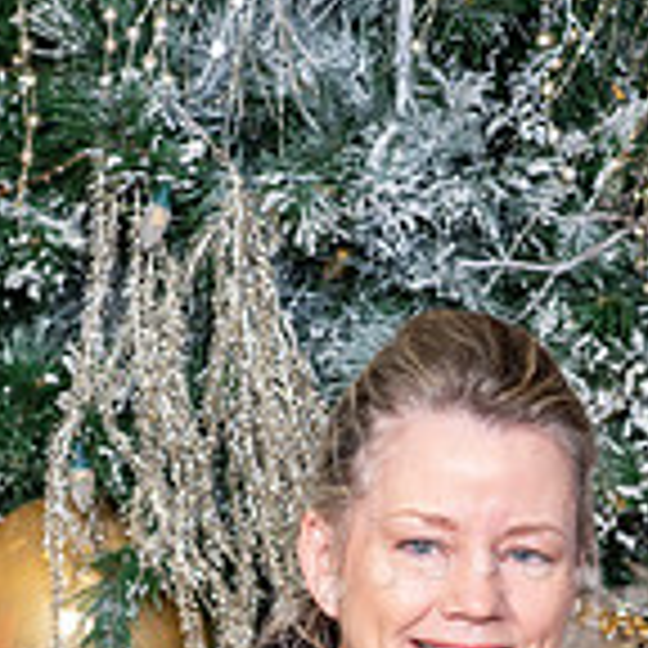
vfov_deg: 7.6
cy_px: 968
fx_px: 4786
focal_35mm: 226
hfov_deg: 7.7
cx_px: 479
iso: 400
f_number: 8
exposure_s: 1/125
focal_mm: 85
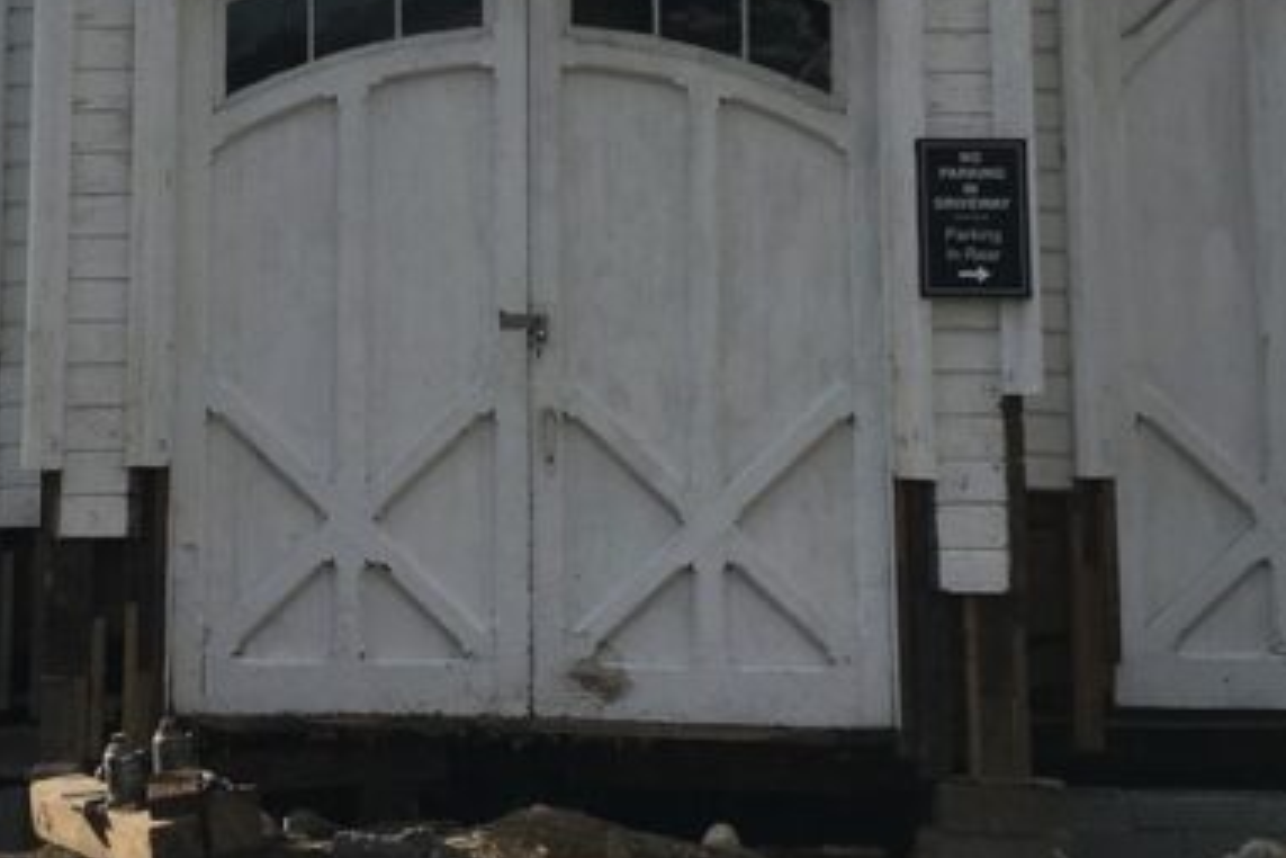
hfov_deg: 24.9
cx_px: 392
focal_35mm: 81
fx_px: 2893
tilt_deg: +11.9
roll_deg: -1.2
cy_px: -209
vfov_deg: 16.1
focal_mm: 4.15
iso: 25
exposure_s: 1/1876
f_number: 2.2
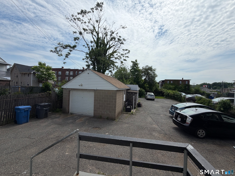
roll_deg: -1.2
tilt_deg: -0.5
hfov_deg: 102.1
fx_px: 95
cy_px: 88
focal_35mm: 14
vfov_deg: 85.7
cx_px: 118
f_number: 2.2
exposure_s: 1/1745
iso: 20
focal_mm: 2.22
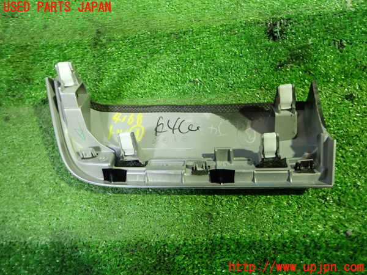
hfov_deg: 69.4
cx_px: 184
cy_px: 138
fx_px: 265
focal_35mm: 25
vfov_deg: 54.9
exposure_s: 1/30
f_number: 2
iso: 400
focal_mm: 4.5
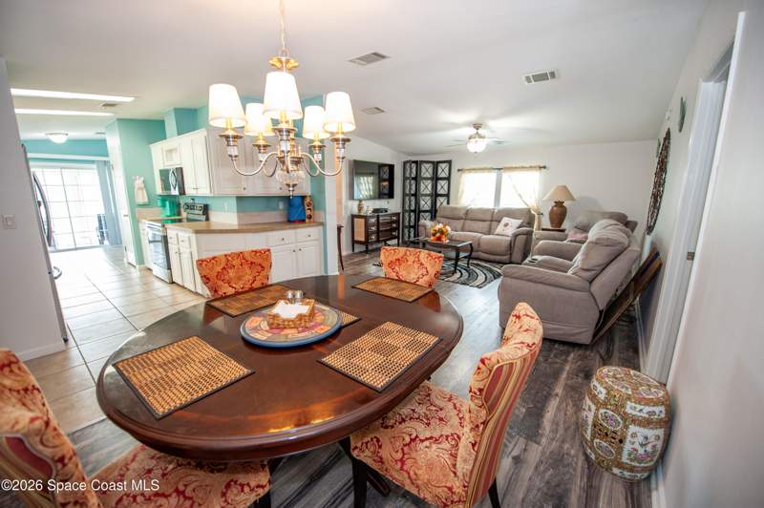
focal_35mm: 14
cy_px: 254
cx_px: 382
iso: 1250
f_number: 3.2
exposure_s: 1/160
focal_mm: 14
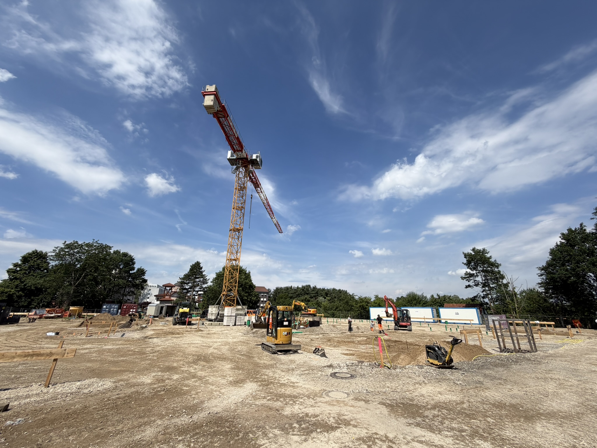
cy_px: 224
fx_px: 241
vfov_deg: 85.7
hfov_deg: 102.1
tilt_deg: +20.3
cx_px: 298
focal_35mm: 14
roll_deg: -0.3
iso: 20
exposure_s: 1/1259
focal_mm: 2.22
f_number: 2.2
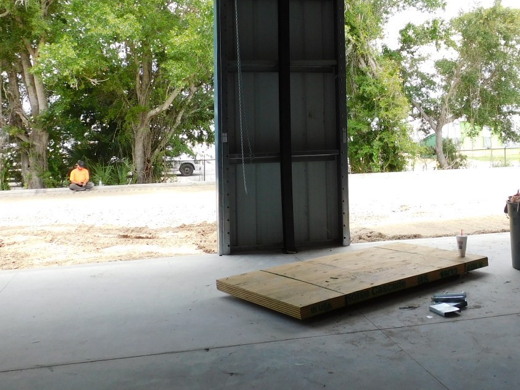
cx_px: 316
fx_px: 616
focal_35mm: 41
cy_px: 98
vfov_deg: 34.4
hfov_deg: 45.5
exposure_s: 1/250
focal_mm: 4.3
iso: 125
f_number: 3.3
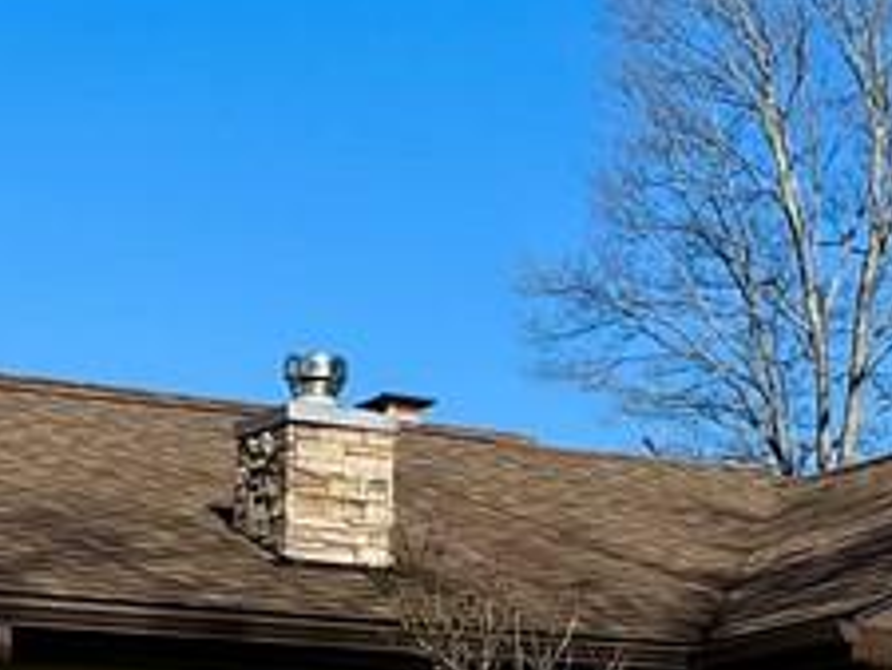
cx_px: 369
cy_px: 678
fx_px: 3403
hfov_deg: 14.9
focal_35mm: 132
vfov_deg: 11.1
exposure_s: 1/1984
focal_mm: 3
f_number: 1.8
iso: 16
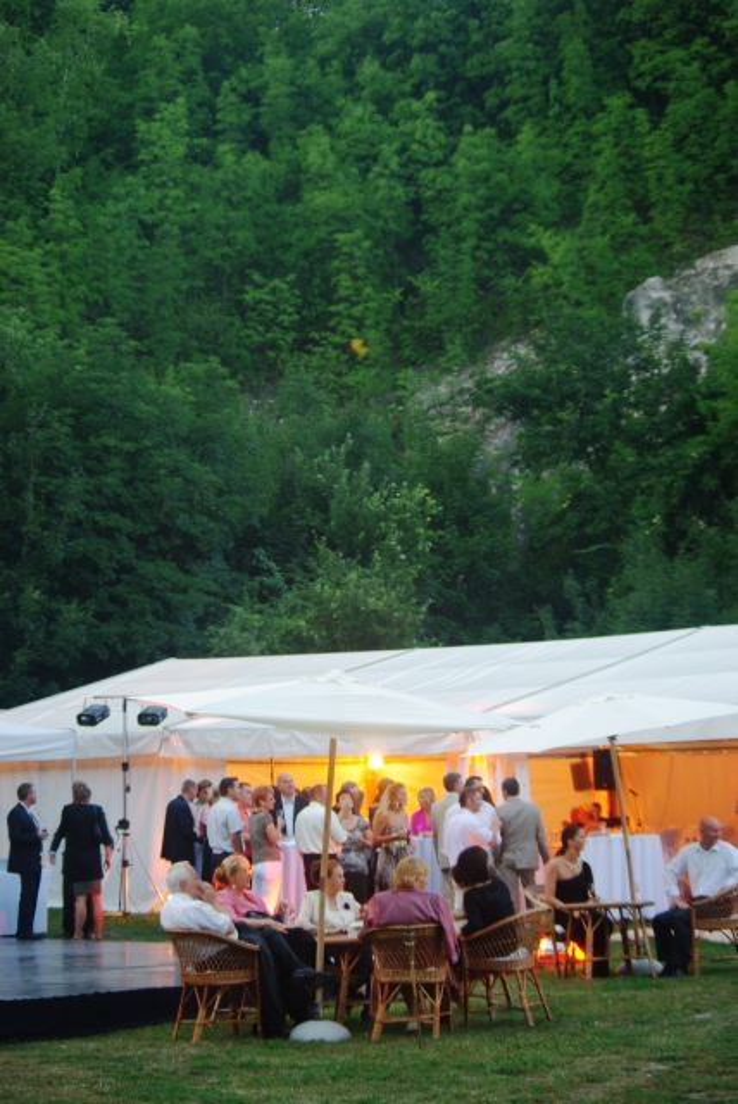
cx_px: 369
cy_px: 552
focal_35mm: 75
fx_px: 2301
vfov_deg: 27.0
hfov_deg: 18.2
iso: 400
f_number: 4
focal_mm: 50
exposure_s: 1/8
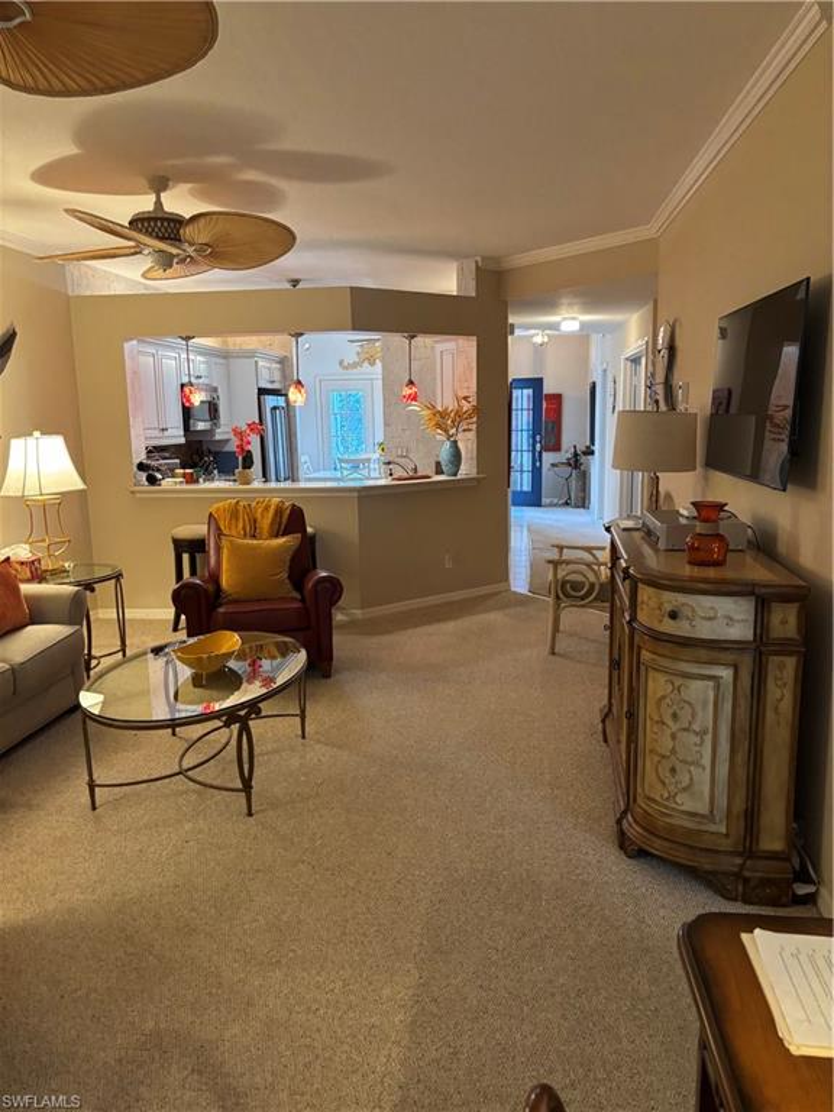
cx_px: 417
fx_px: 835
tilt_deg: -8.3
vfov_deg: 67.3
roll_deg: -0.6
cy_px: 556
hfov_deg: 53.1
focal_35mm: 26
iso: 320
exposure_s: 1/60
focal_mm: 5.96
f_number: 1.6
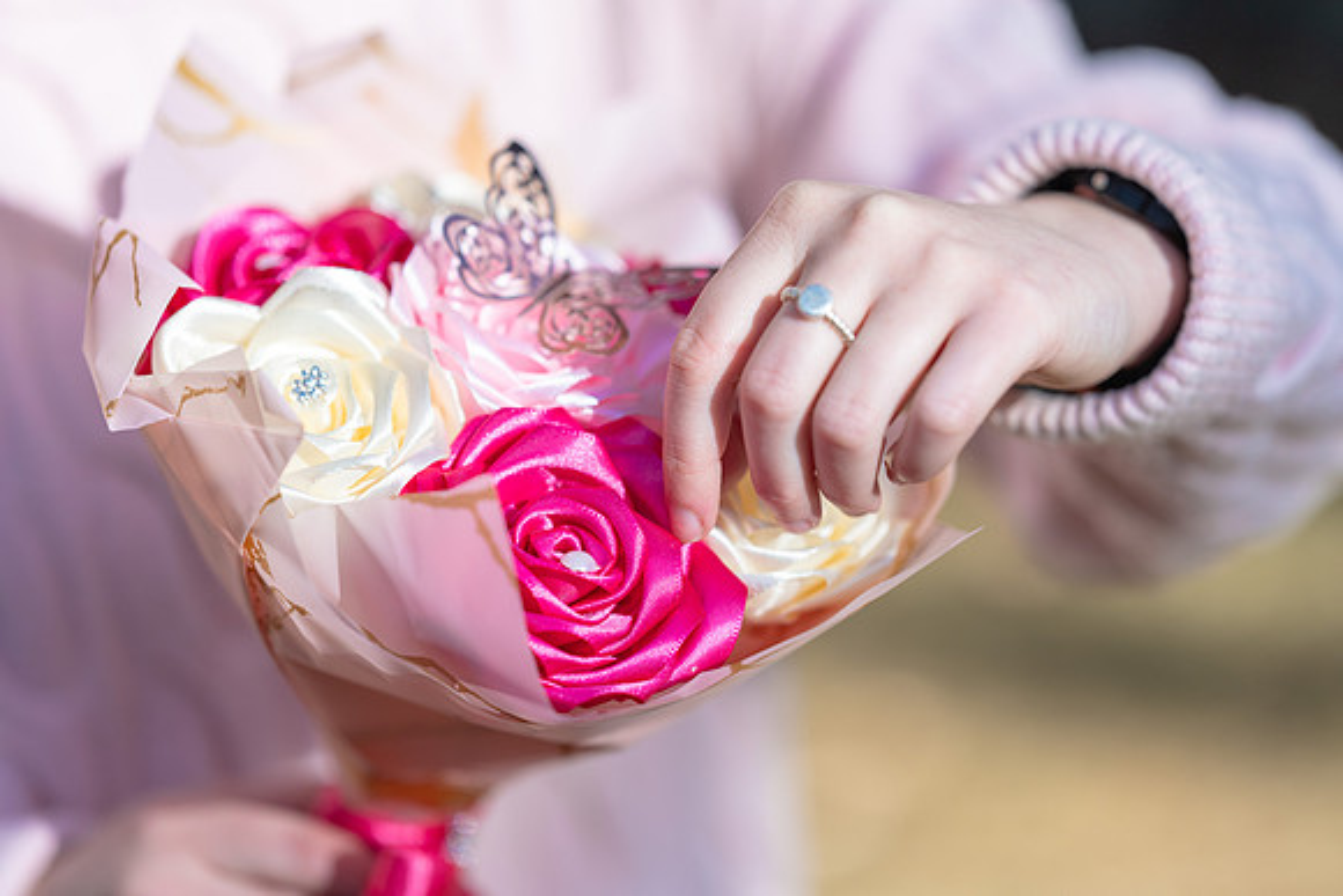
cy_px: 448
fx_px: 3172
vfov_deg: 16.1
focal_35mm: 85
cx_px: 672
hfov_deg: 23.9
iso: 100
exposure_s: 1/5000
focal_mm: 85
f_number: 1.8
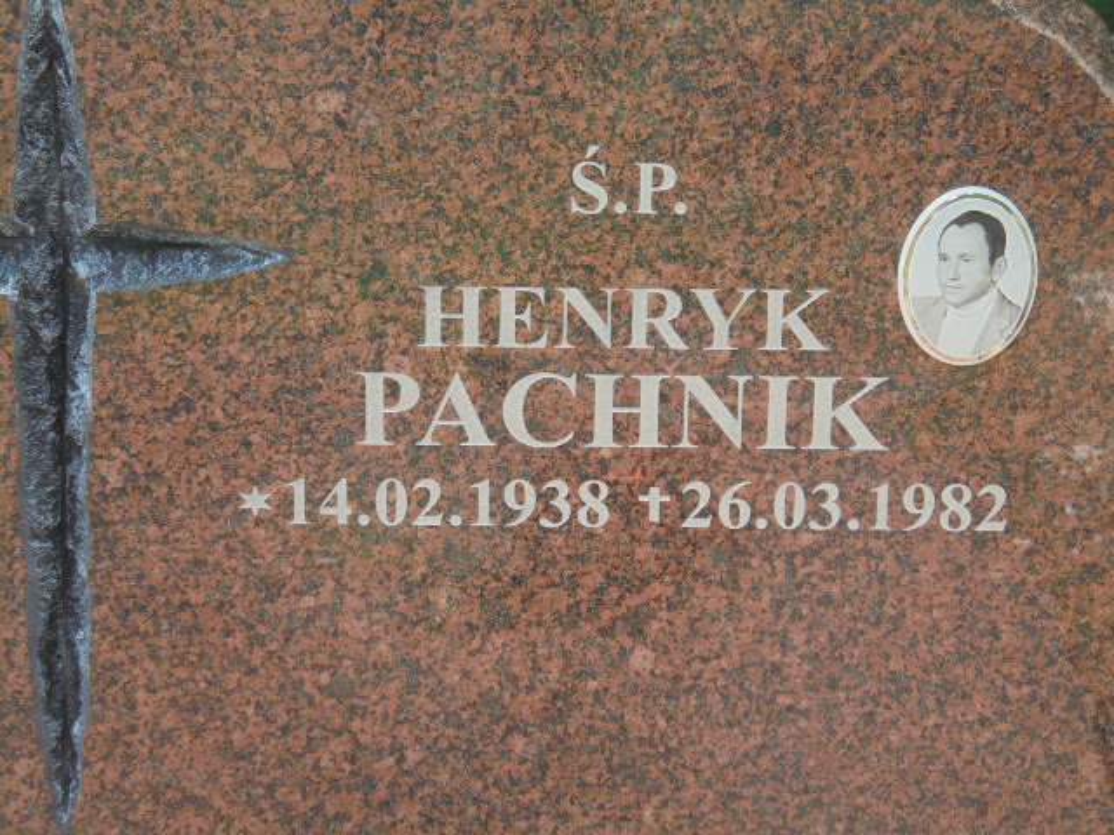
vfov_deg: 13.8
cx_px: 557
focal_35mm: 107
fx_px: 3443
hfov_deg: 18.4
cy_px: 418
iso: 100
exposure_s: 1/160
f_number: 5.1
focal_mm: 19.2
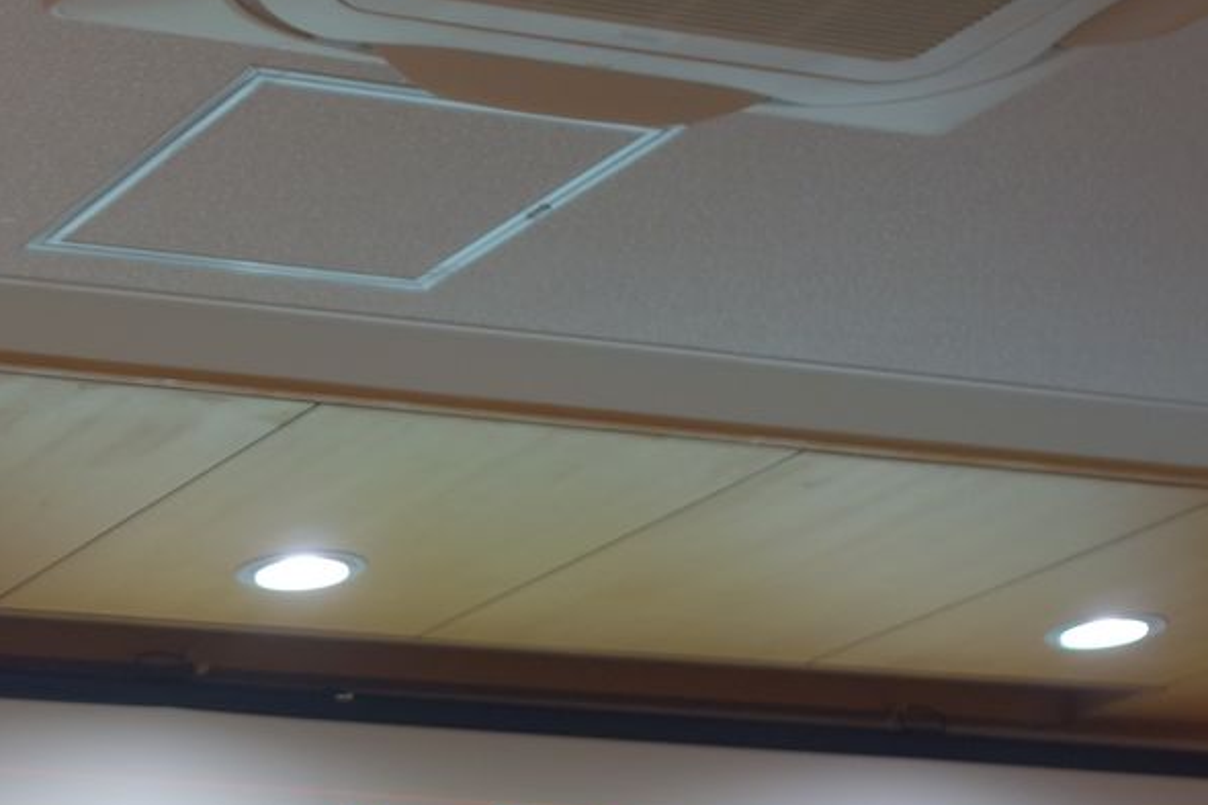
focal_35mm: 116
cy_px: 1145
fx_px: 3891
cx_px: -127
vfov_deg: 11.4
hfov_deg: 17.1
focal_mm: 14.07
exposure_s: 1/40
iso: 125
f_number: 2.8
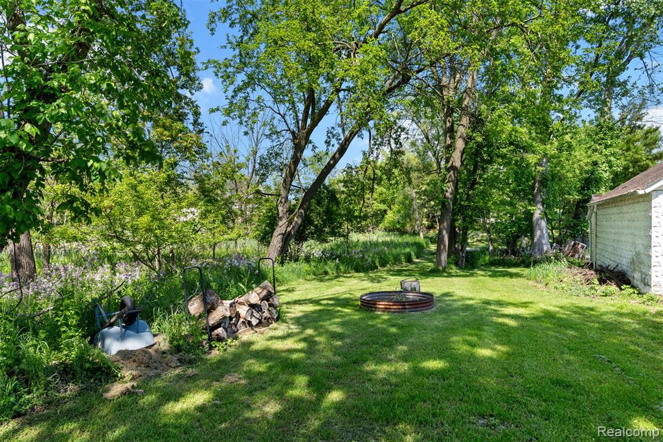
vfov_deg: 61.9
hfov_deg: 84.0
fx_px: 368
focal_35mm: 20
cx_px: 332
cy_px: 221
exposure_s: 1/20
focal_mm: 20
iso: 100
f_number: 8
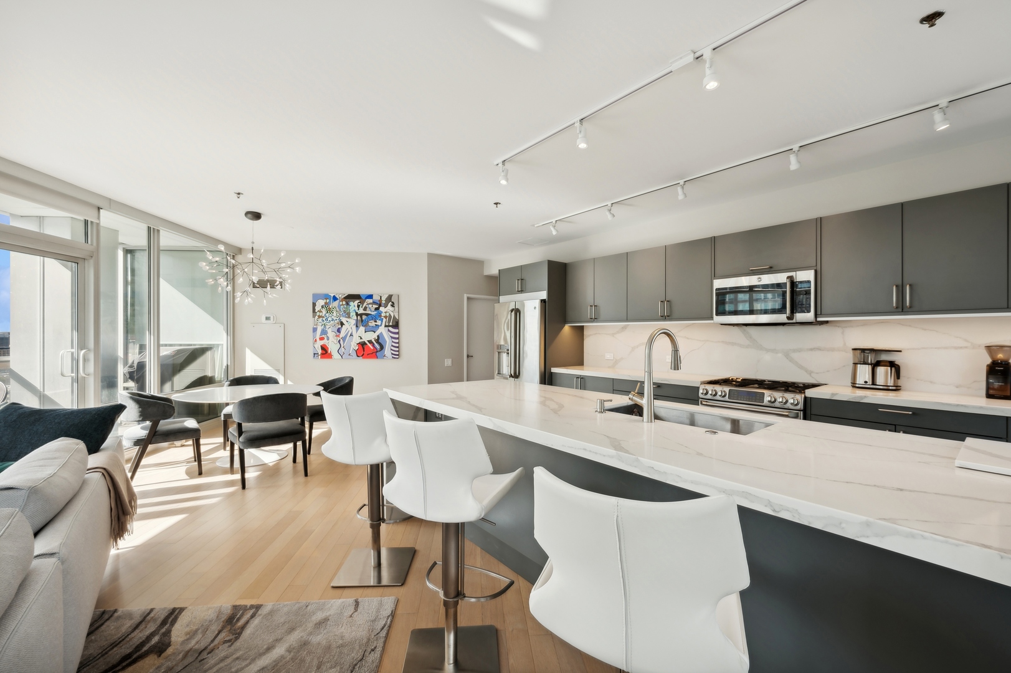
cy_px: 336
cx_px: 506
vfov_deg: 81.1
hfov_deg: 104.3
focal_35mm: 14
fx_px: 393
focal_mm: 14
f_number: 10
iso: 100
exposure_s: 1/15
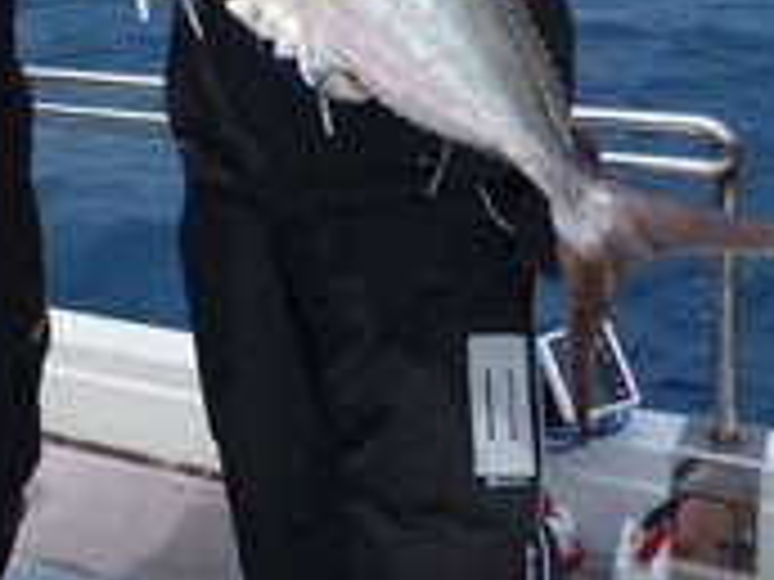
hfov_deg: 28.4
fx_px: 1453
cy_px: -72
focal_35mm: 65
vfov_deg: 21.3
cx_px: 40
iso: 80
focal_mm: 4.9
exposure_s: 1/1000
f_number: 3.3
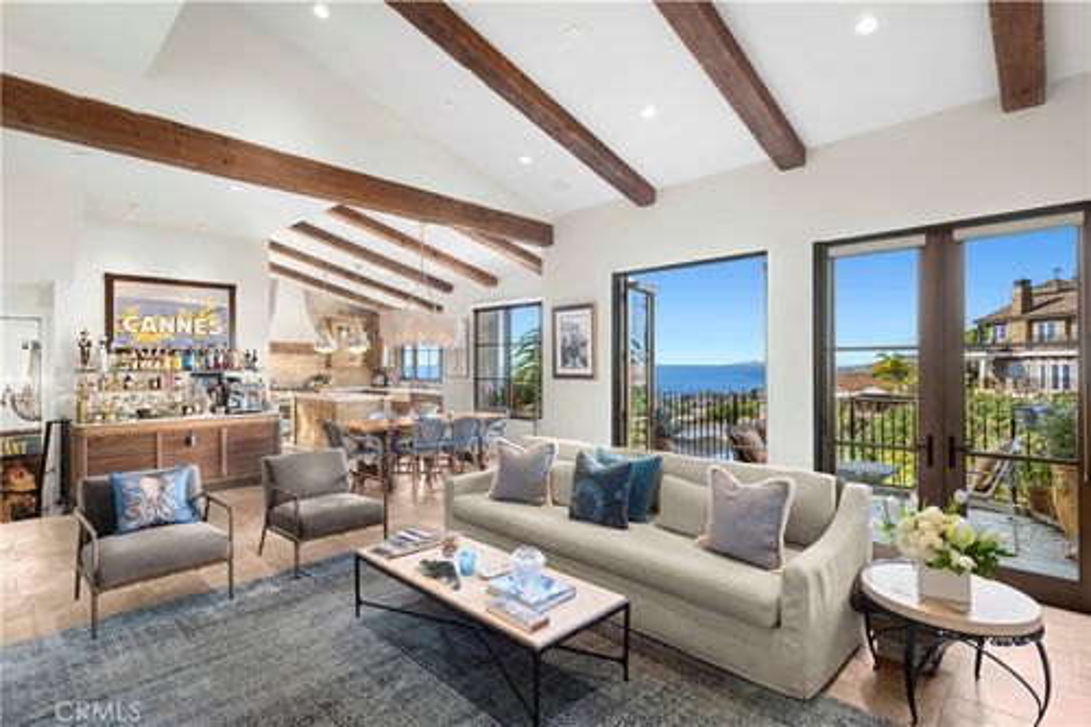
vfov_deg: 70.4
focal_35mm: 17
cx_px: 546
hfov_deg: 93.3
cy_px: 364
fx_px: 515
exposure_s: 1/3.33
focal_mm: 17
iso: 320
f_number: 8
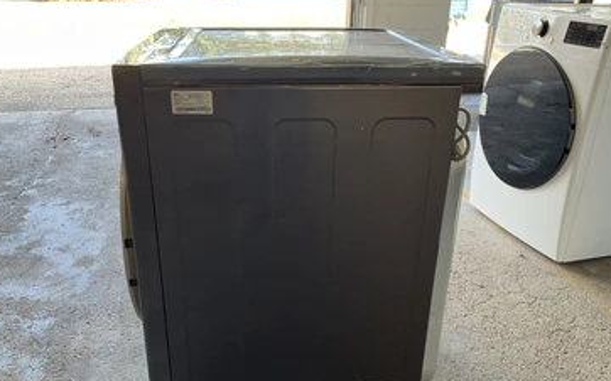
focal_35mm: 34
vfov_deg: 37.1
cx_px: 285
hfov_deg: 56.7
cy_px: 234
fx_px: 566
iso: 64
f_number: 1.8
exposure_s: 1/60
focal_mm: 3
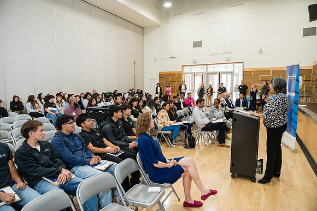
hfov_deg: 73.7
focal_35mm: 24
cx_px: 158
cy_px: 106
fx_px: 211
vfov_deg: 53.2
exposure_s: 1/250
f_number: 2.8
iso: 1600
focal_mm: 24
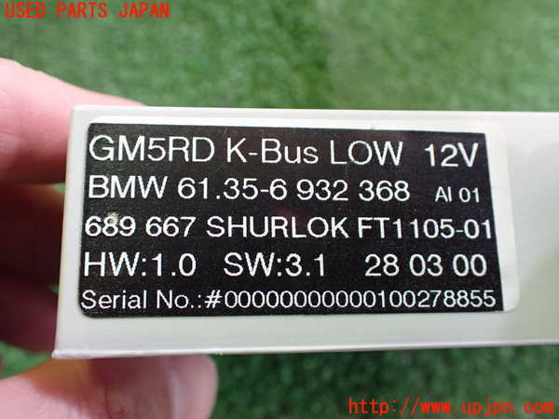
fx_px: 484
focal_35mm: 30
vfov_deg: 46.8
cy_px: 210
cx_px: 280
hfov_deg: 60.0
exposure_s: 1/60
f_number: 2.3
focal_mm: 5.4
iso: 800
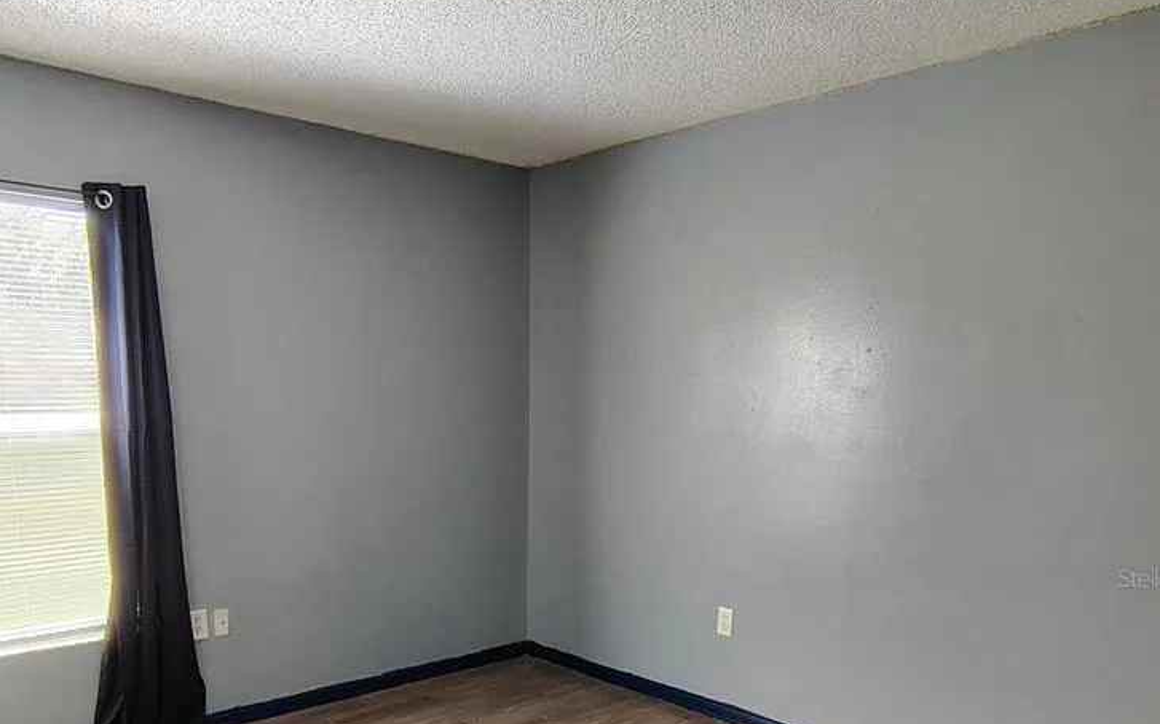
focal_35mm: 28
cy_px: 577
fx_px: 885
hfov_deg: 66.3
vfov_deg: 42.5
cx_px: 512
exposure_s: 1/50
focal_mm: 2.13
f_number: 2.2
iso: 364
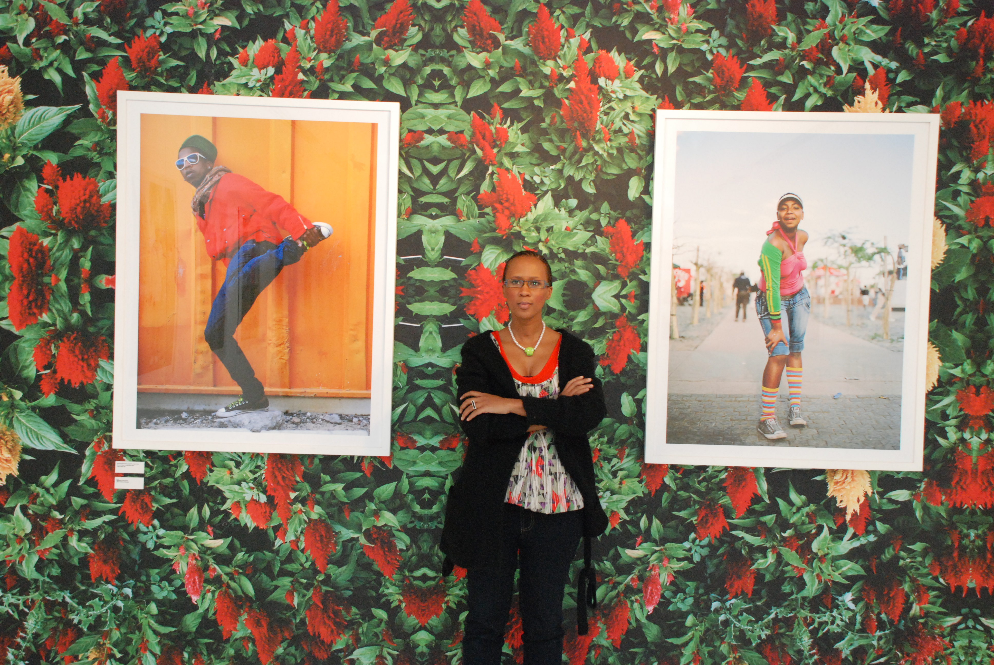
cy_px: 332
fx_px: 1161
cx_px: 497
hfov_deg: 46.3
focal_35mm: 42
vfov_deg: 32.0
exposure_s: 1/60
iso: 1250
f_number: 8
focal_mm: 28
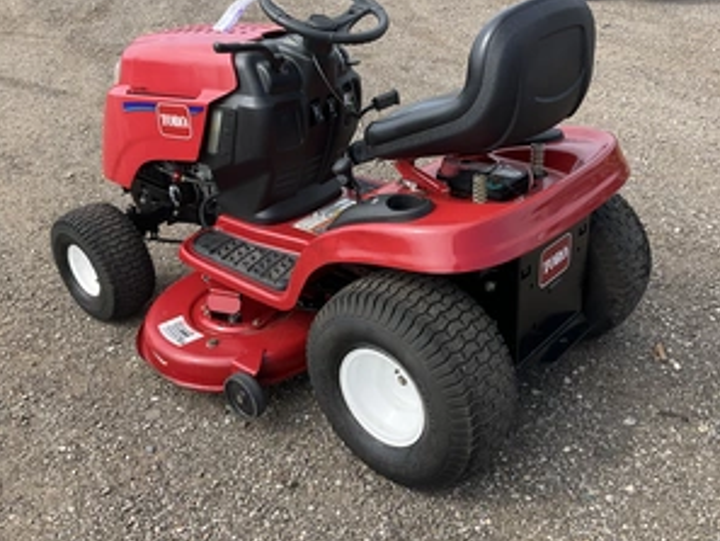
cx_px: 393
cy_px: 228
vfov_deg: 36.8
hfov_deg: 47.8
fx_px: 812
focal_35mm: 39
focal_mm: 3
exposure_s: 1/759
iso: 25
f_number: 1.8
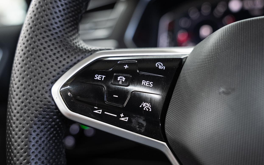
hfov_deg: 52.7
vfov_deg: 34.4
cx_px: 129
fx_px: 266
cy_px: 87
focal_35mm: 37
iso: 800
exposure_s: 1/40
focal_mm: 31.4
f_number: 3.5
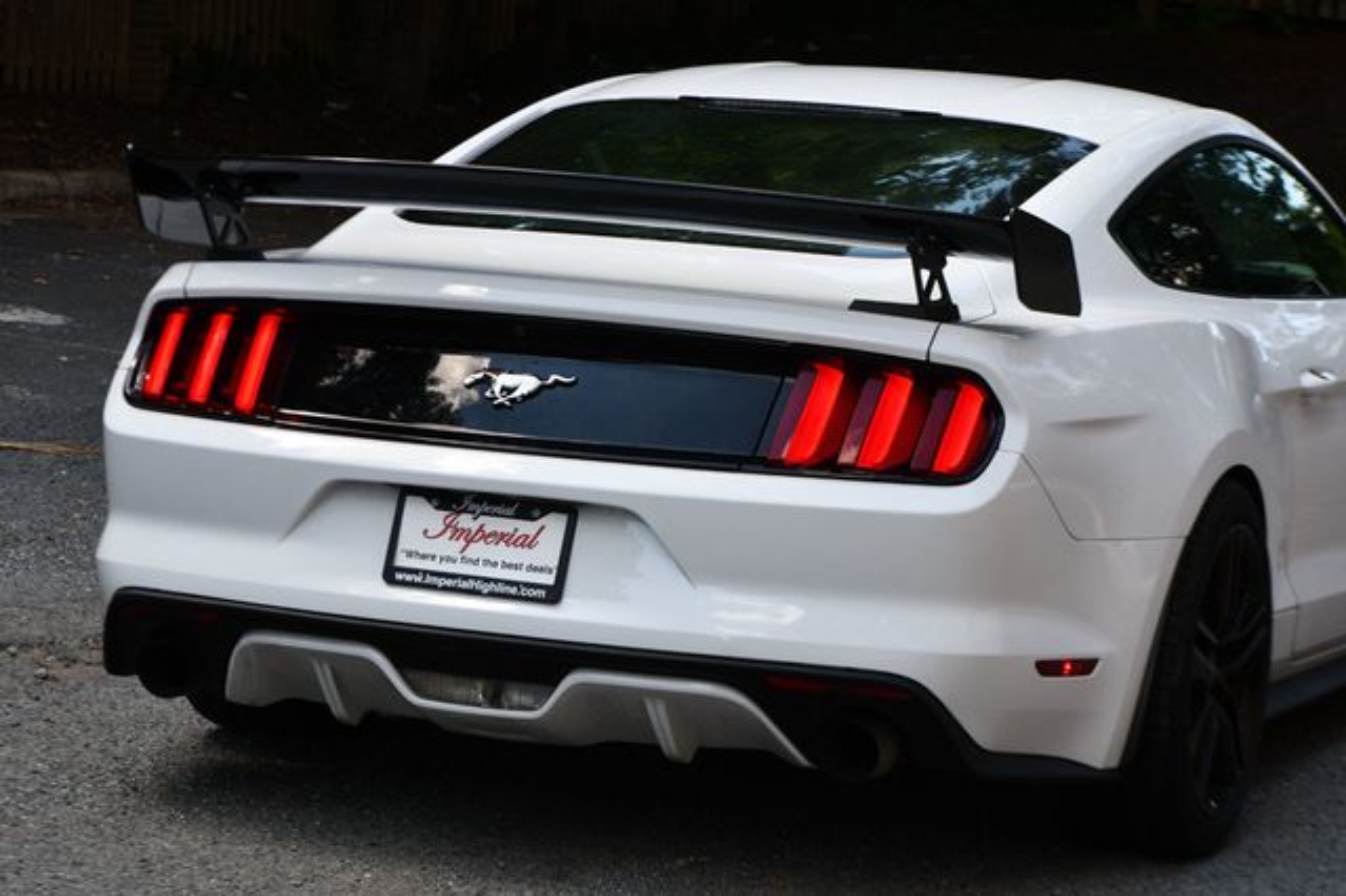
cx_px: 673
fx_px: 4372
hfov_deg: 17.5
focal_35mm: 117
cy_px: 448
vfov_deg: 11.7
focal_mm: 78
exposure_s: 1/250
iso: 200
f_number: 5.6
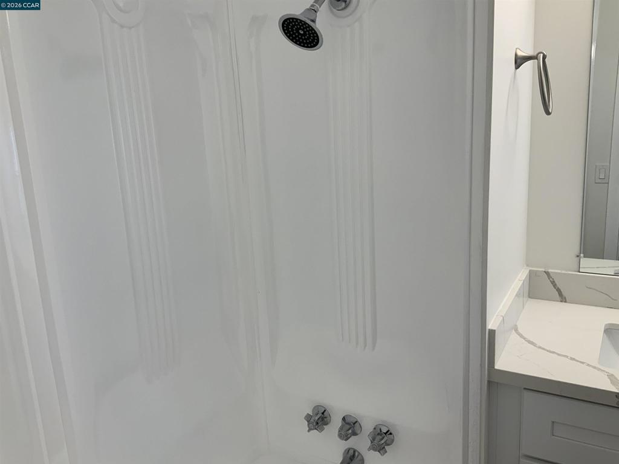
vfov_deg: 48.2
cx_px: 310
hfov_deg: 61.7
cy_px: 232
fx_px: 519
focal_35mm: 29
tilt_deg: -12.8
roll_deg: +3.5
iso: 50
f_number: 1.8
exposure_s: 1/120
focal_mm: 3
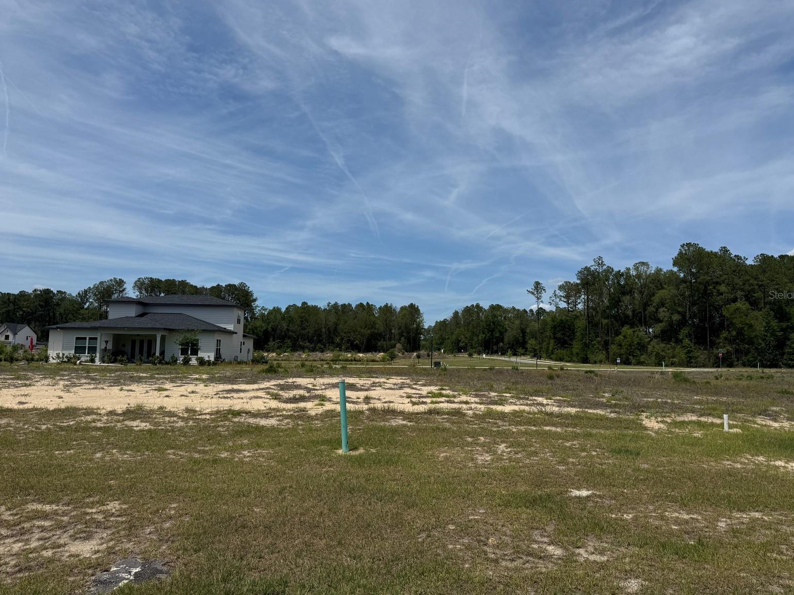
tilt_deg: +4.7
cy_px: 294
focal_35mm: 25
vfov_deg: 54.9
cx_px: 404
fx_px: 573
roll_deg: -1.5
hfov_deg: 69.4
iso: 80
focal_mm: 6.76
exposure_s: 1/7937
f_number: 1.78
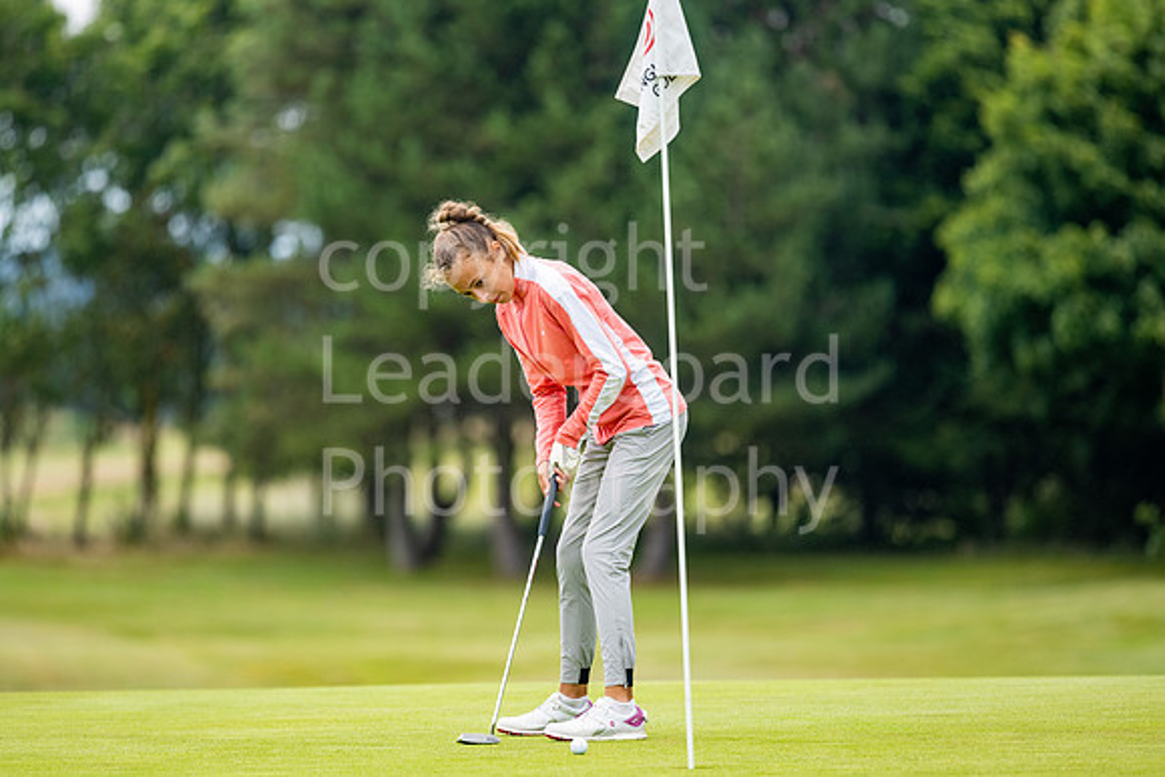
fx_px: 10735
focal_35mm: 332
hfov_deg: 6.2
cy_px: 430
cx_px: 538
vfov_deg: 4.1
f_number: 4
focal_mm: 300
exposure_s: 1/320
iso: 250
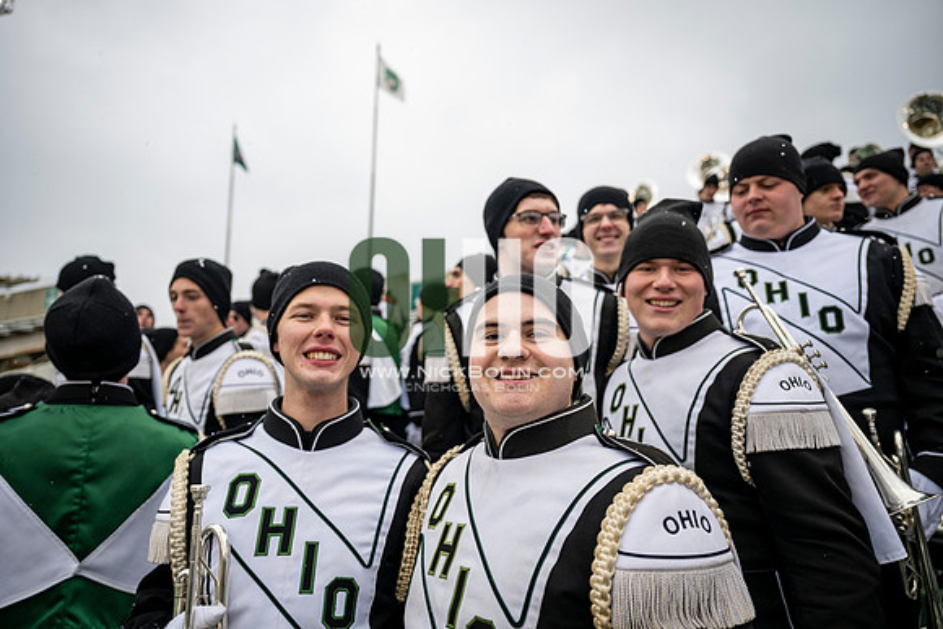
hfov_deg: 73.7
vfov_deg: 53.2
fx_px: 629
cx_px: 472
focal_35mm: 24
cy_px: 314
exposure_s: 1/500
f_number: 2.8
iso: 160
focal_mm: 24
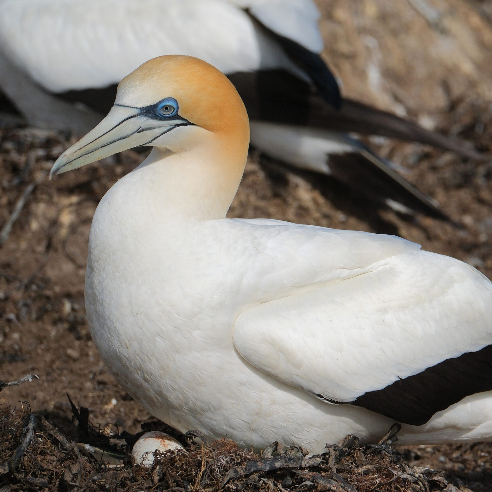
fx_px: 8651
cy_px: 246
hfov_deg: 3.3
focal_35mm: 538
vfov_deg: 3.3
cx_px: 362
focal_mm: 280.4
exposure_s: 1/6000
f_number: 5.6
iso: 640
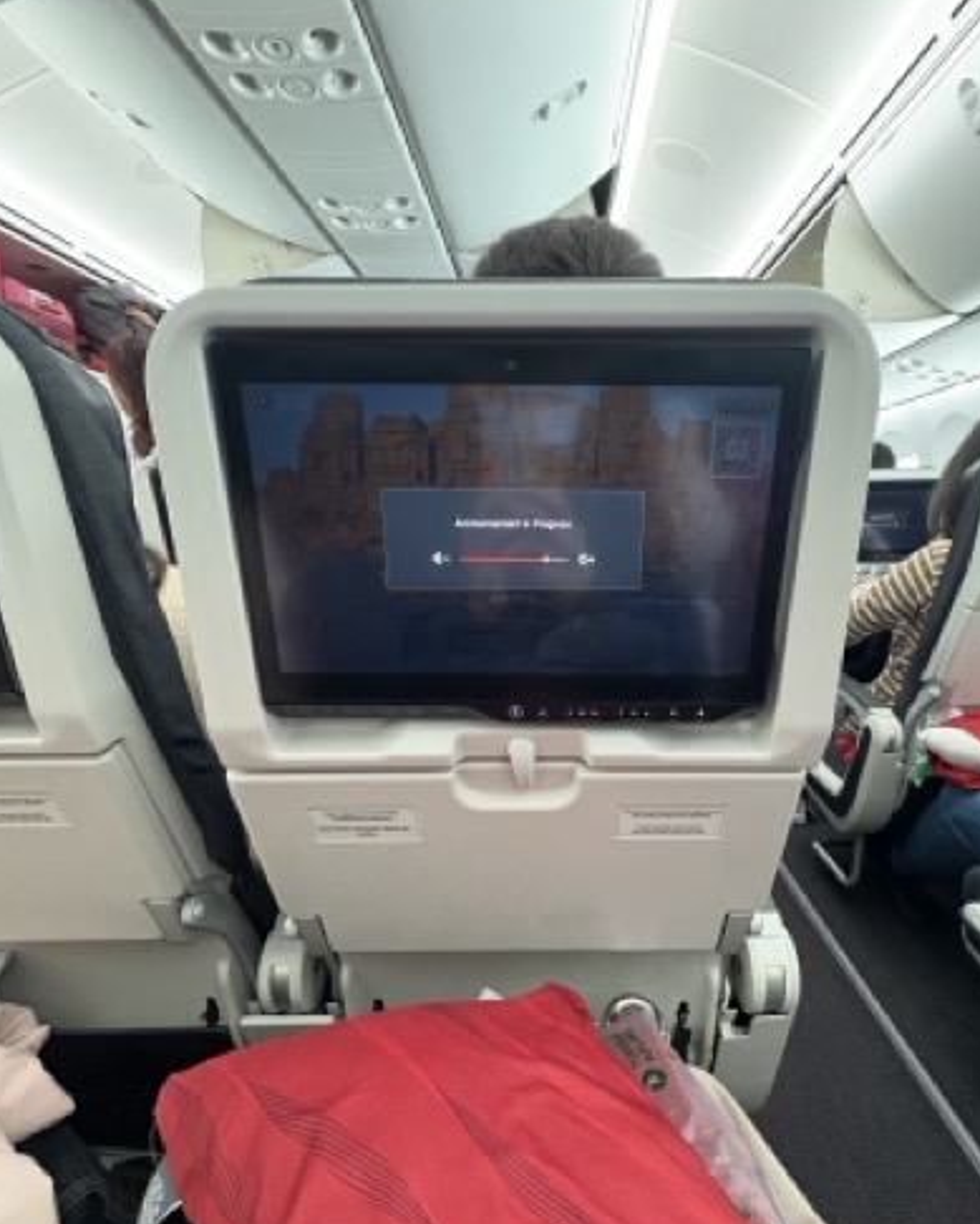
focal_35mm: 18
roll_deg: +0.5
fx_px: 652
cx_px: 549
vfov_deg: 85.9
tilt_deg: -14.5
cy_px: 693
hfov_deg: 73.5
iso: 800
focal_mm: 2.22
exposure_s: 1/37
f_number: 2.2
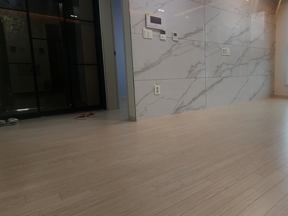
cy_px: 96
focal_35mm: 23
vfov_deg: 58.7
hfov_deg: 66.8
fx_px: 191
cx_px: 232
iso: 64
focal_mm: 2.2
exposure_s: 1/120
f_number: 2.2
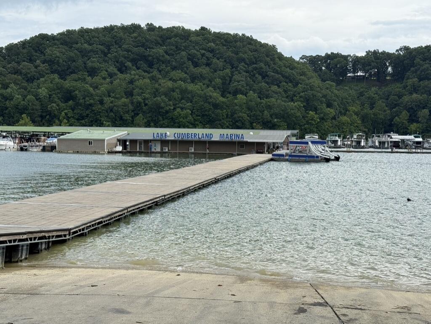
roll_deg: -0.8
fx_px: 598
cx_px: 216
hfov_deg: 39.6
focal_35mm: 48
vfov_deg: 30.3
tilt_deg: -2.9
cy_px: 162
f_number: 1.78
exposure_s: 1/3891
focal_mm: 6.76
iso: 100
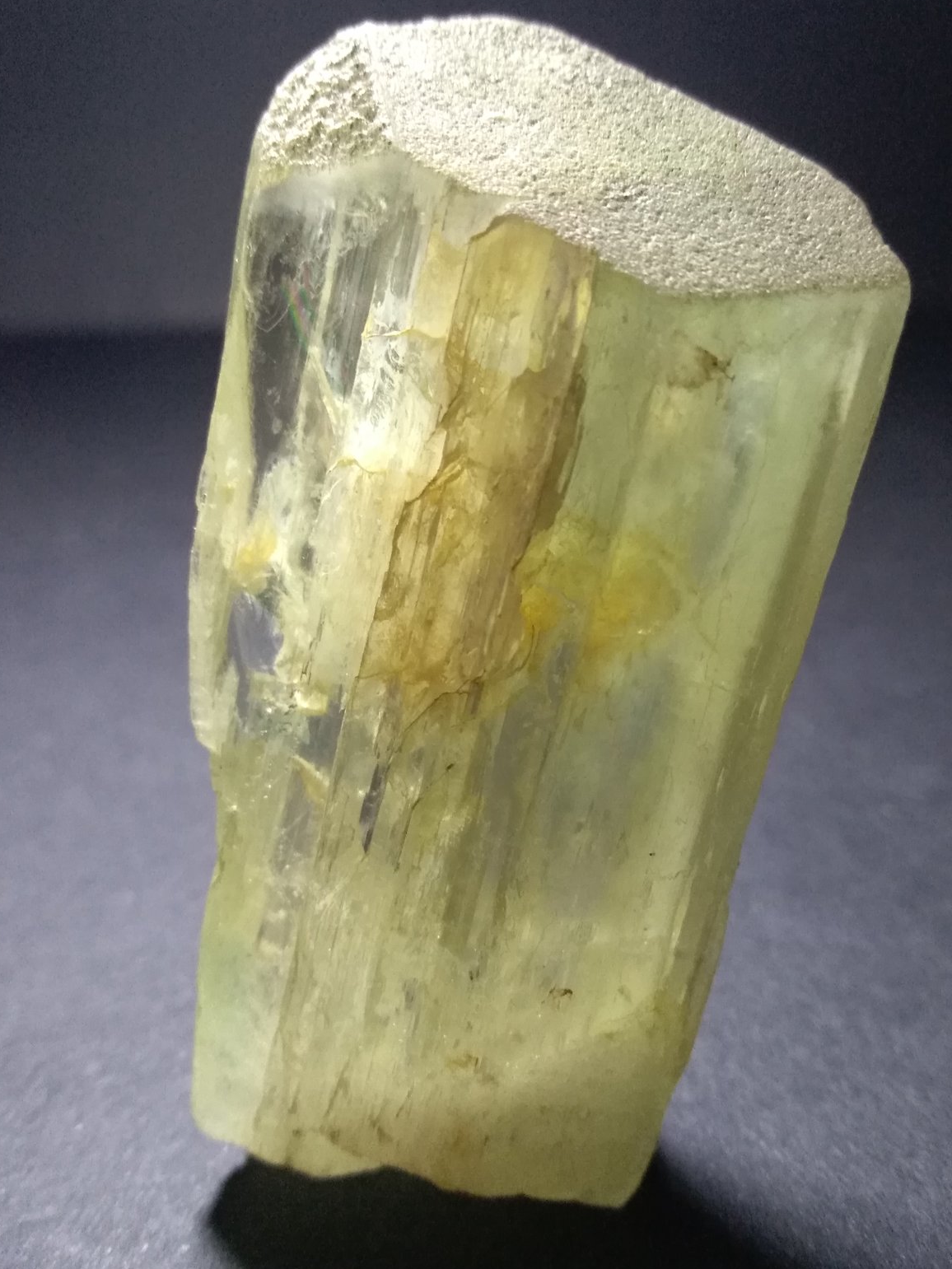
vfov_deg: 65.3
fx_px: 990
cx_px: 471
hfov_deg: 51.4
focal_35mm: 27
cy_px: 614
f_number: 2
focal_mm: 3.54
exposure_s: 1/20
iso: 732
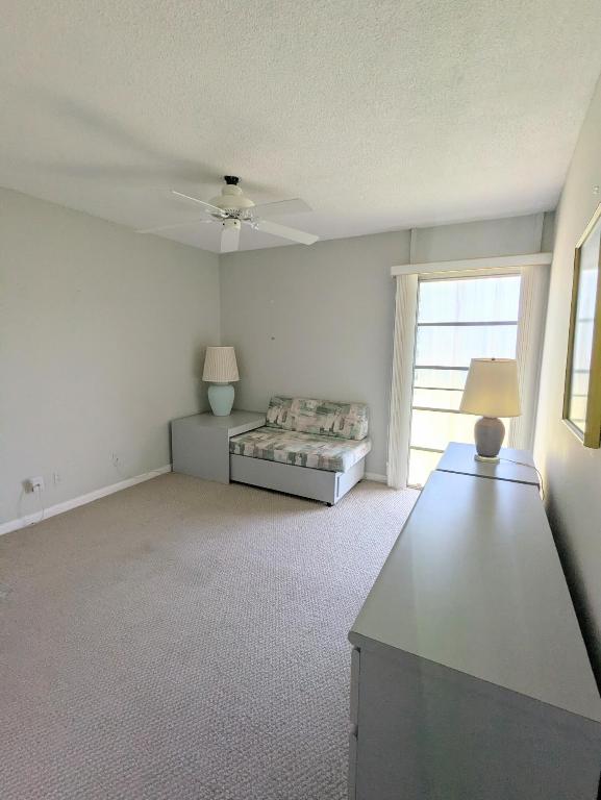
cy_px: 400
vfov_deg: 94.5
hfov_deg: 78.2
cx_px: 300
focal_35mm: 16
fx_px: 370
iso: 95
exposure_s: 1/51.8
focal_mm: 2.35
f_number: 2.2
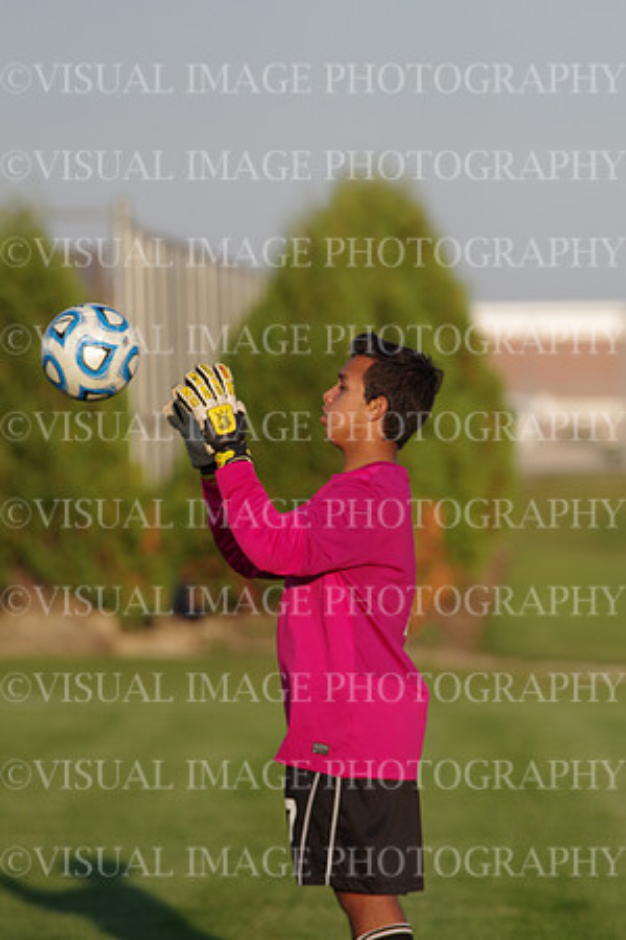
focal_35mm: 300
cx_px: 313
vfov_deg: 6.9
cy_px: 470
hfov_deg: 4.6
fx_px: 7824
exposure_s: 1/3200
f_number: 3.5
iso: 400
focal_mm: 200
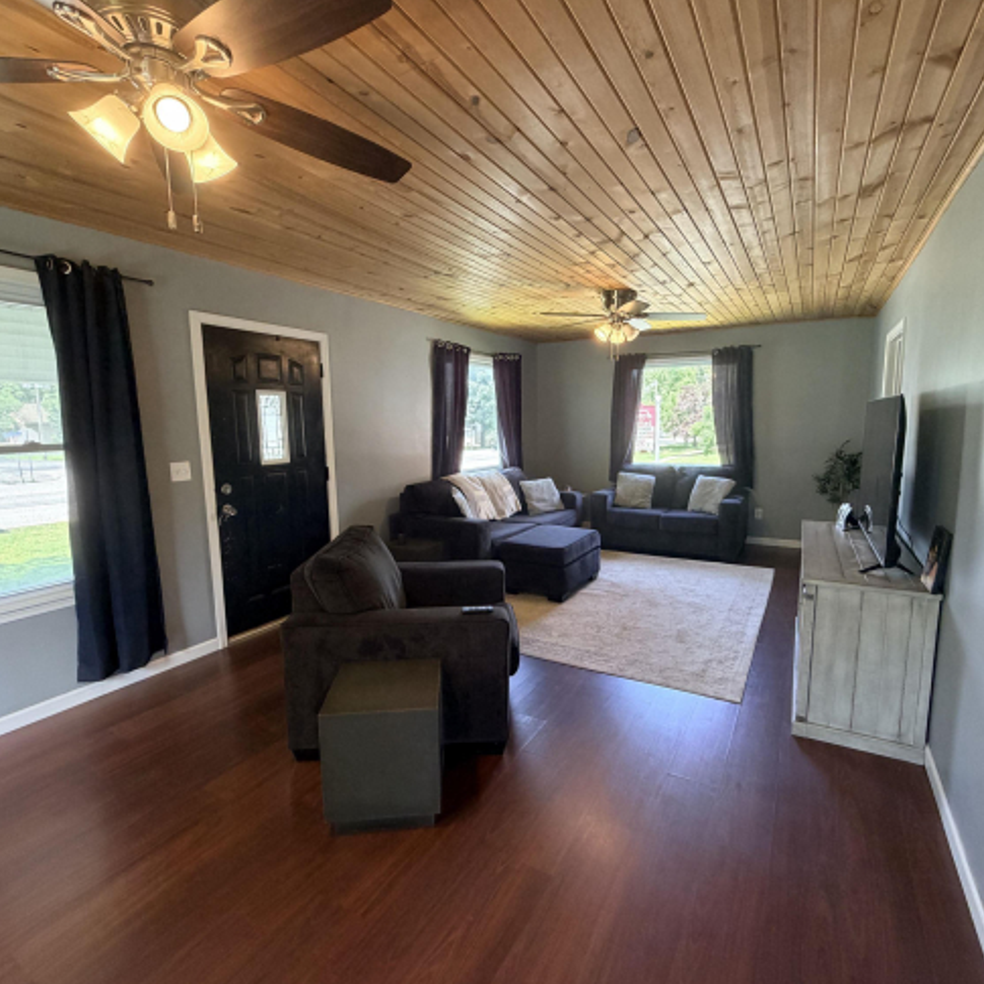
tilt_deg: -7.9
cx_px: 522
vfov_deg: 84.0
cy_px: 489
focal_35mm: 17
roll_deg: +0.9
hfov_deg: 83.9
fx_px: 547
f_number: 2.2
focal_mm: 2.22
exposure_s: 1/120
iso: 320
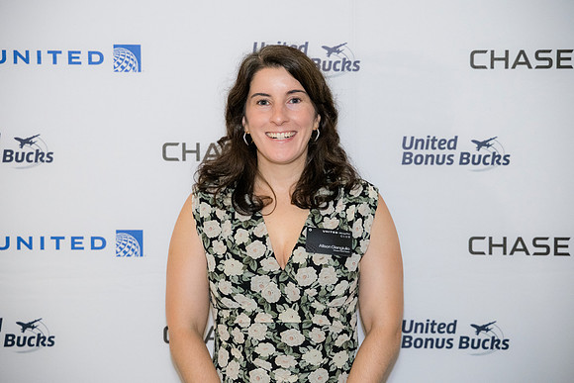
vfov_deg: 18.2
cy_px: 192
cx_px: 287
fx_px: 1196
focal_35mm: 75
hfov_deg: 27.0
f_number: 4
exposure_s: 1/125
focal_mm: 75
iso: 3200
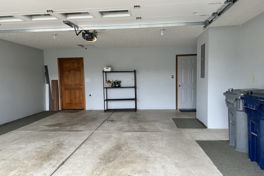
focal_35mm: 26
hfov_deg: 69.4
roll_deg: +1.4
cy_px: 92
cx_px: 133
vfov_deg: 49.6
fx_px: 191
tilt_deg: -3.7
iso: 80
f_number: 1.78
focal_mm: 6.86
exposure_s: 1/366
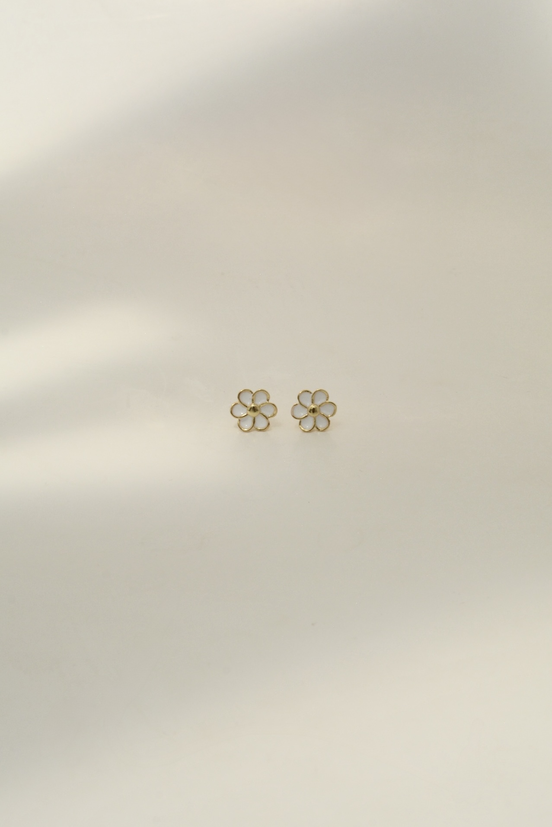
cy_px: 414
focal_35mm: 72
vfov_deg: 28.1
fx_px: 1656
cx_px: 276
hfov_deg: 18.9
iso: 500
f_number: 18
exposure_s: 1/1250
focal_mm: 48
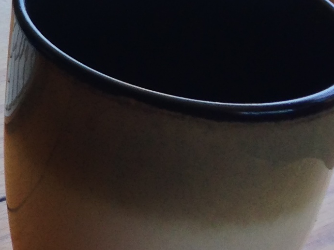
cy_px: -133
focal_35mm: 156
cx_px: -327
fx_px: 1506
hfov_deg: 11.4
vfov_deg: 9.2
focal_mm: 4.12
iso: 80
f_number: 2.4
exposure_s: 1/120
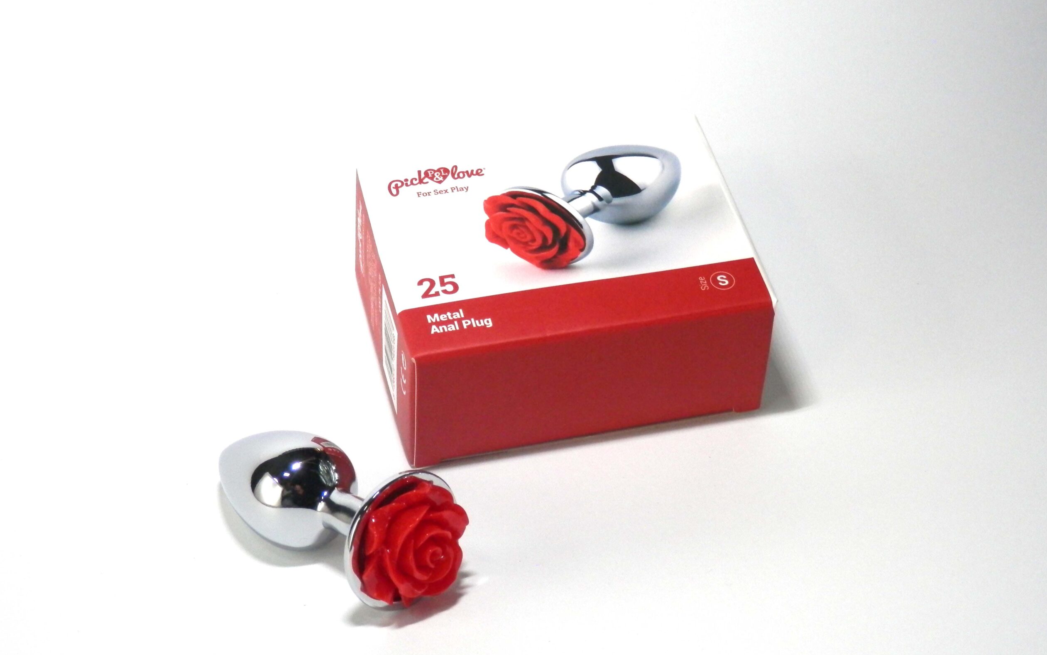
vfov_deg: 18.3
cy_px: 285
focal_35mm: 71
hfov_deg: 29.0
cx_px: 525
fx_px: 2026
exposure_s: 1/100
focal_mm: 11.9
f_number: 4.4
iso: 200
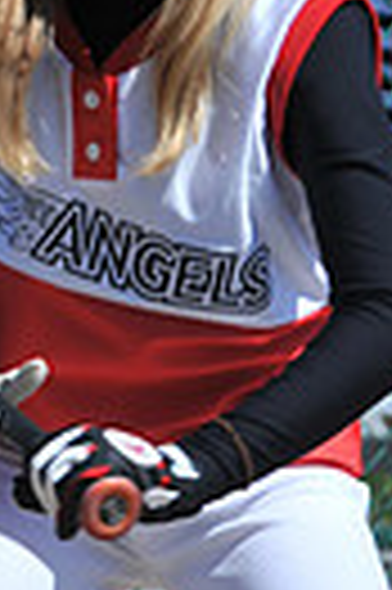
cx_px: 164
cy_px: 333
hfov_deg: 1.5
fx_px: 14692
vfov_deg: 2.3
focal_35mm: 897
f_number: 8
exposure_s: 1/250
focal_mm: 135
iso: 200
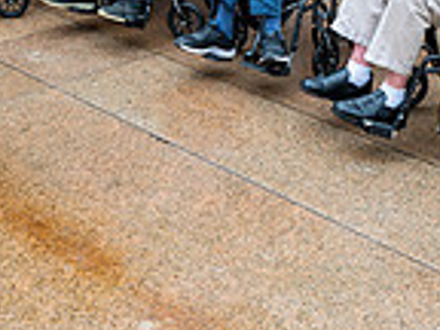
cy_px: -113
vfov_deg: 15.1
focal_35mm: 93
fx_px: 1182
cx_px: 21
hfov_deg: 20.5
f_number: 6.3
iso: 180
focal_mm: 24
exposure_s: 1/100
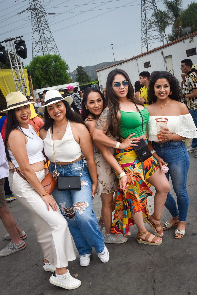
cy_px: 148
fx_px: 197
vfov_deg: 73.7
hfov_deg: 53.2
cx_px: 98
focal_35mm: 24
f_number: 7.1
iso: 400
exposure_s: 1/200
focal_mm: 24
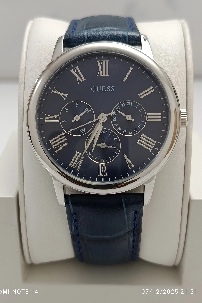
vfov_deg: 39.6
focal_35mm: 50
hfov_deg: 27.0
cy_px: 152
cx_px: 94
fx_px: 421
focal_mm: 5.24
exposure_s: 1/100
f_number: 1.7
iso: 588
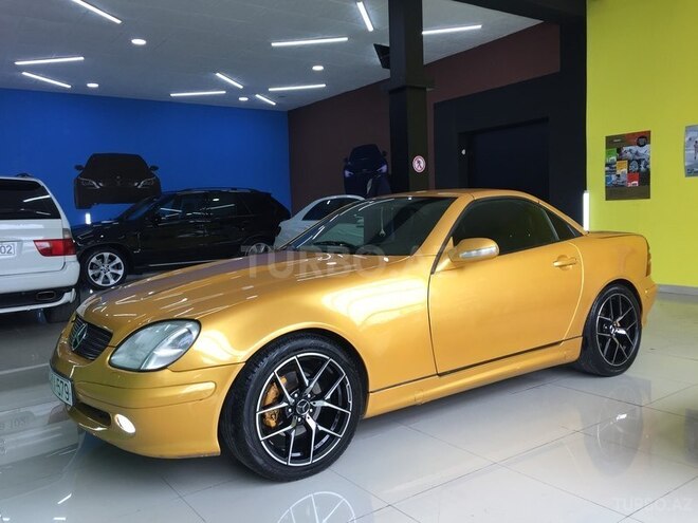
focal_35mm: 29
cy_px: 262
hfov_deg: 61.7
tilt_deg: -4.6
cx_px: 349
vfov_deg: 48.2
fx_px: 585
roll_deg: +2.1
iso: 50
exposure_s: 1/100
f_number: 2.2
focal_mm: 4.15
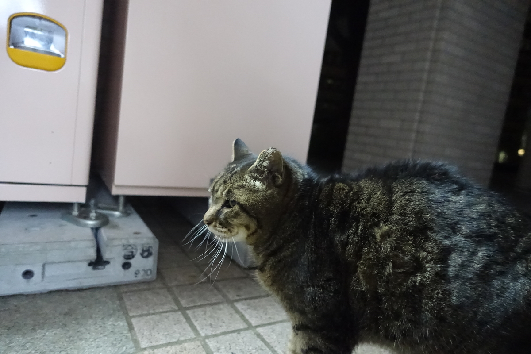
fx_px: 354
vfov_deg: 53.1
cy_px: 177
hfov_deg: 73.7
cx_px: 266
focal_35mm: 24
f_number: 1.8
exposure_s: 1/80
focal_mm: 8.8
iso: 6400
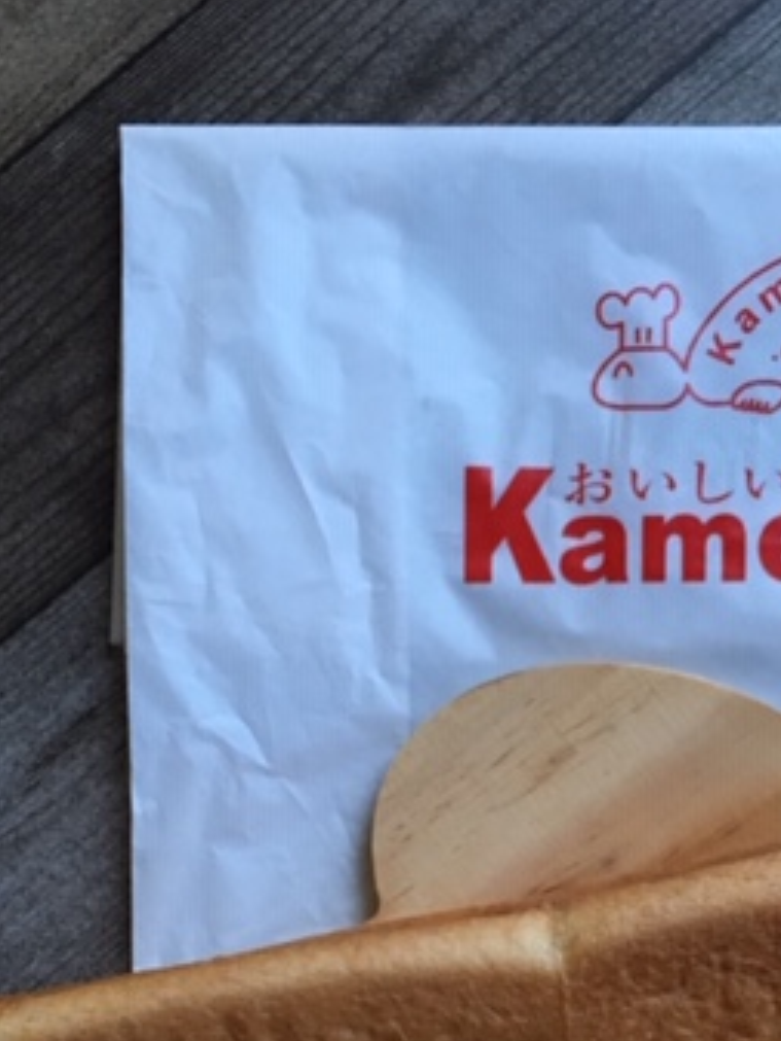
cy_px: 970
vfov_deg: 32.8
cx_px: 488
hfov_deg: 26.5
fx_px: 1653
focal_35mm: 55
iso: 100
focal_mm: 4.15
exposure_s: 1/8
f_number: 2.2
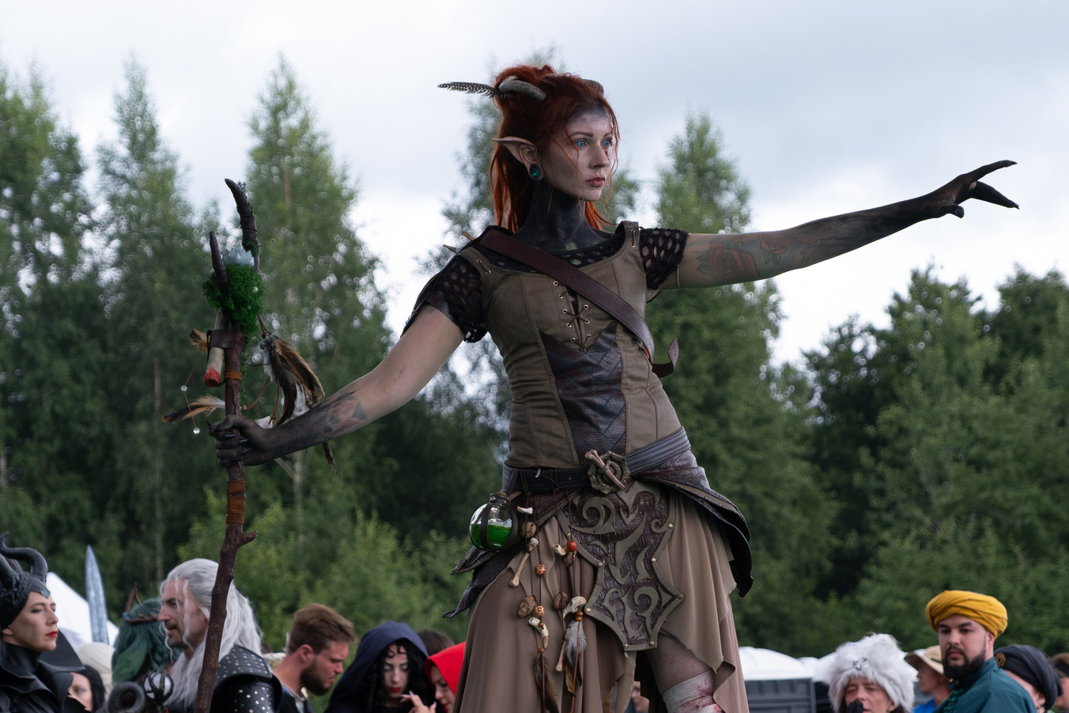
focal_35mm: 142
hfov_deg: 14.4
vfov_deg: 9.7
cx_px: 577
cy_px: 453
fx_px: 4217
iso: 500
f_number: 3.6
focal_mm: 50
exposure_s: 1/1250
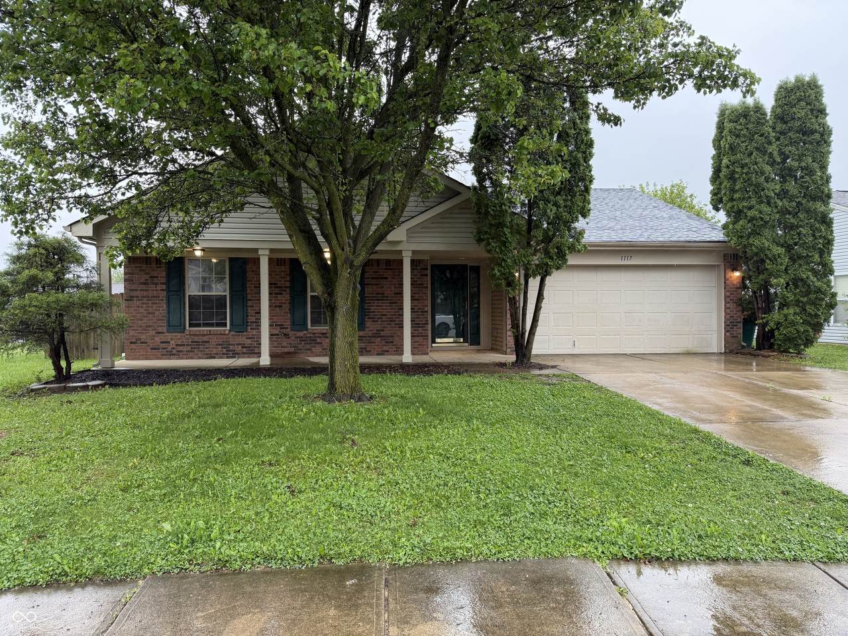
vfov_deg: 56.8
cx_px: 424
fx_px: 588
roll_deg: +0.2
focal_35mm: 24
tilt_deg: -1.6
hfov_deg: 71.6
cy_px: 318
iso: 160
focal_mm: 6.76
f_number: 1.78
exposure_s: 1/214
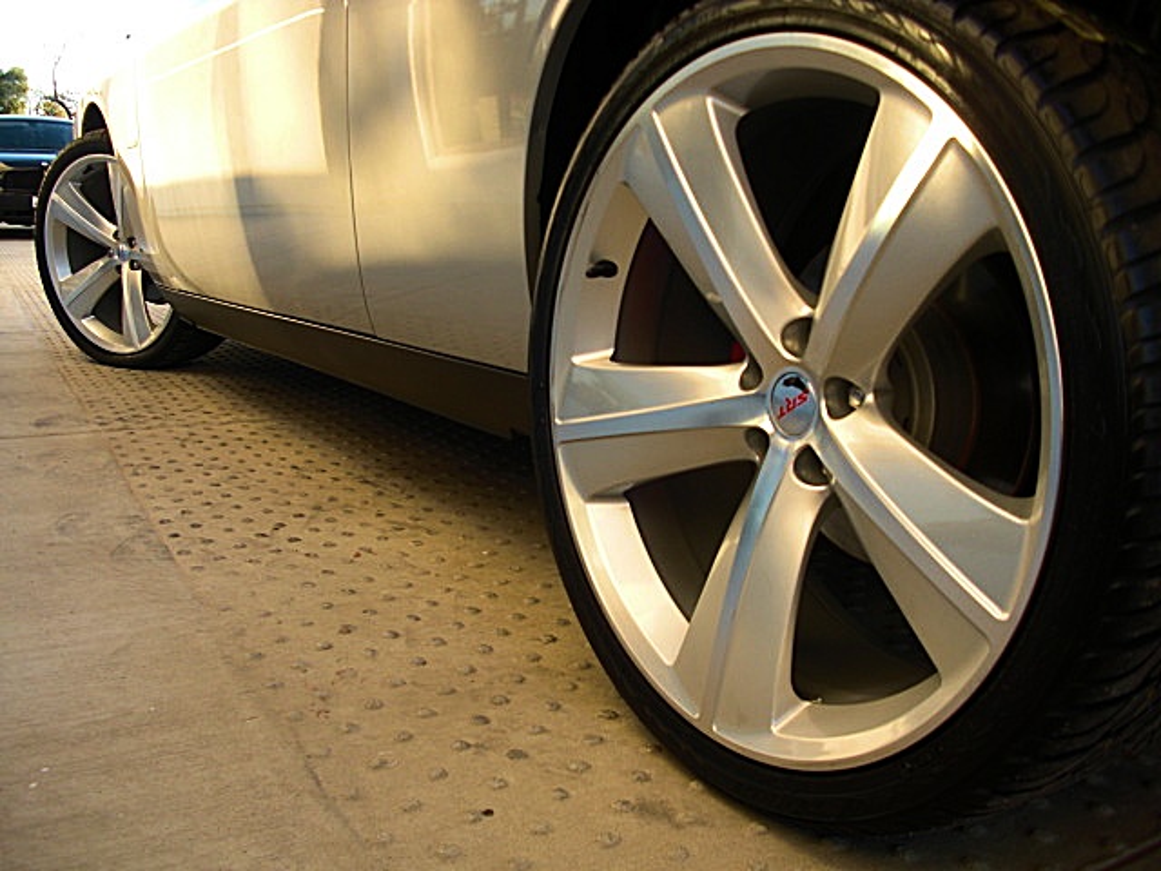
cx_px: 580
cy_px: 436
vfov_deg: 39.7
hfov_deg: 51.4
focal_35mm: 36
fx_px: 1207
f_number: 2.8
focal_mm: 6.3
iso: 50
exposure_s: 1/100
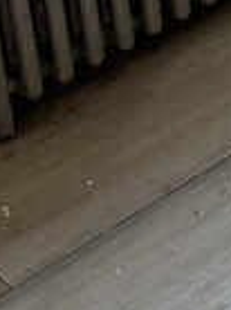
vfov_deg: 9.2
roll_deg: -3.2
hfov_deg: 6.6
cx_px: 832
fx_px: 1687
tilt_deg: -19.3
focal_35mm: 189
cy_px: -481
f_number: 1.5
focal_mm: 5.7
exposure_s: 1/121
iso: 100
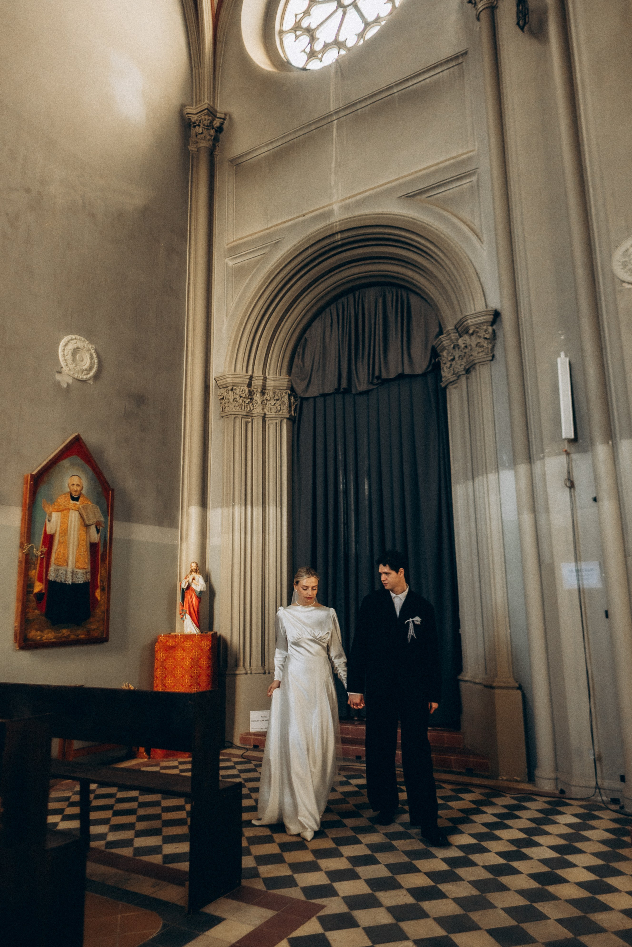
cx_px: 316
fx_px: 632
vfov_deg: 73.7
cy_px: 474
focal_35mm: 24
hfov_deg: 53.1
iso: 200
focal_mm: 16
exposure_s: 1/160
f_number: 1.4
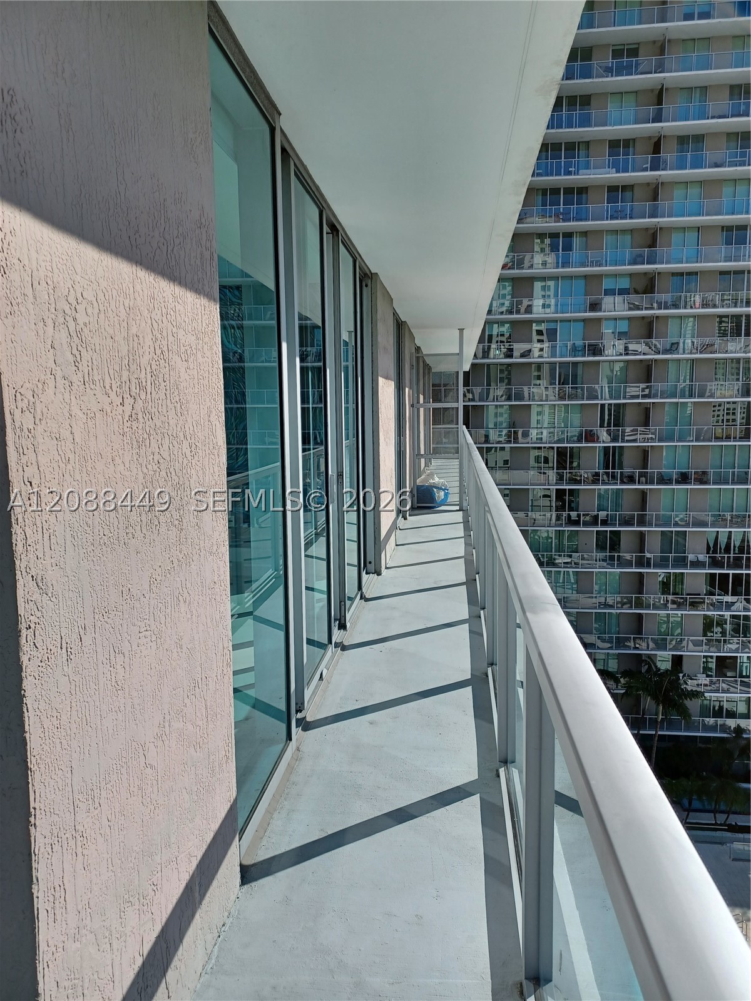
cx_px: 376
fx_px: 723
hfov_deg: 54.9
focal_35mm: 25
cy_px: 500
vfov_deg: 69.4
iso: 32
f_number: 1.8
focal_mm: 4.6
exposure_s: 1/517
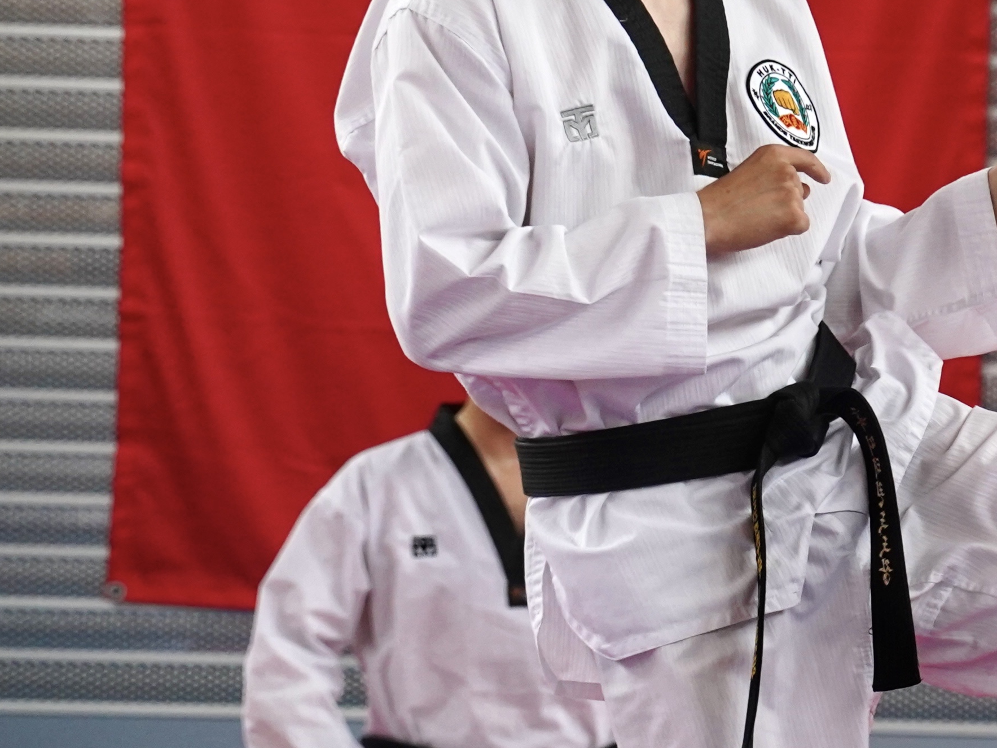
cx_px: 1516
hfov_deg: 5.0
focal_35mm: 395
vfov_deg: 3.8
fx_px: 11376
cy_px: 374
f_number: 5.6
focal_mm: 121
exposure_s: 1/500
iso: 2000
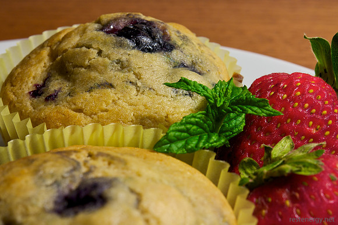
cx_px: 169
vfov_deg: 15.1
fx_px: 844
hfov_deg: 22.7
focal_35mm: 90
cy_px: 112
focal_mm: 60
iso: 200
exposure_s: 1.3
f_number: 16
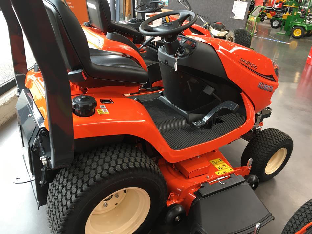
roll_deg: -5.4
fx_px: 261
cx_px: 156
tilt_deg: -25.7
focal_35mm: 29
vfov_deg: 48.2
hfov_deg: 61.7
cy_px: 117
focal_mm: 4.15
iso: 32
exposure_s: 1/33
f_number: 2.2
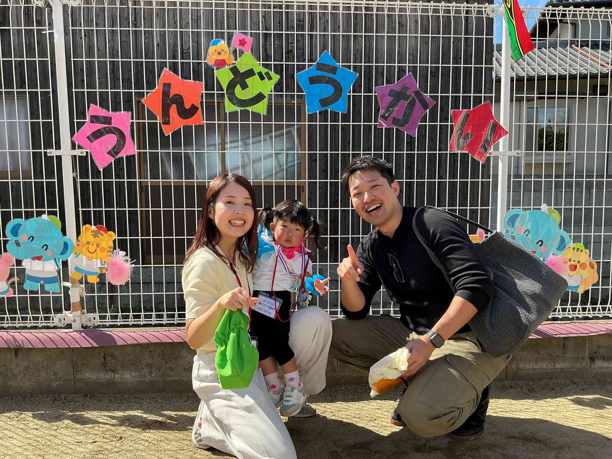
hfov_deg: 61.7
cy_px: 230
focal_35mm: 29
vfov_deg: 48.2
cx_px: 306
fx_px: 513
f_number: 1.8
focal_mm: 3
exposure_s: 1/606
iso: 25
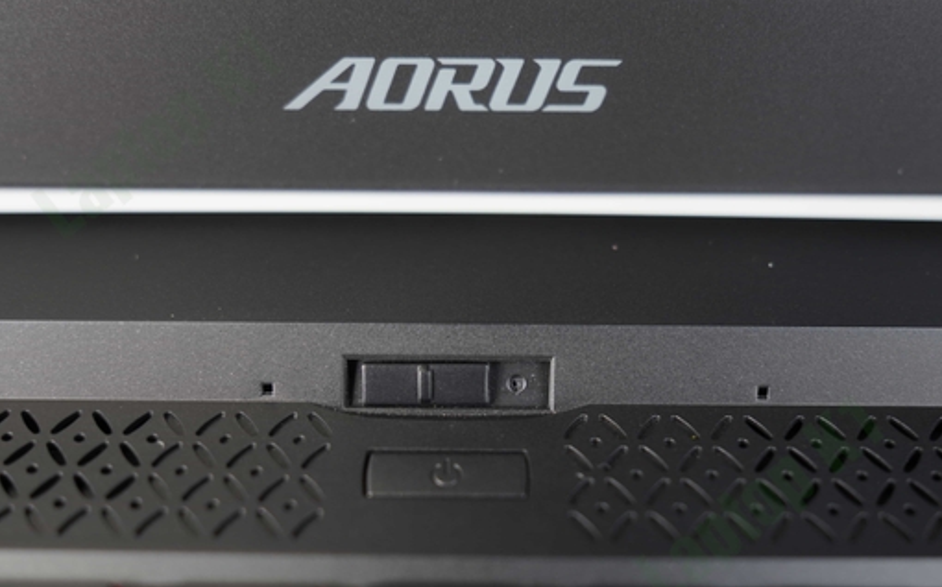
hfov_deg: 41.4
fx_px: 1247
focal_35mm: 49
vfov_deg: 26.5
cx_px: 462
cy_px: 343
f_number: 2.8
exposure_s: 1/25
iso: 100
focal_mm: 27
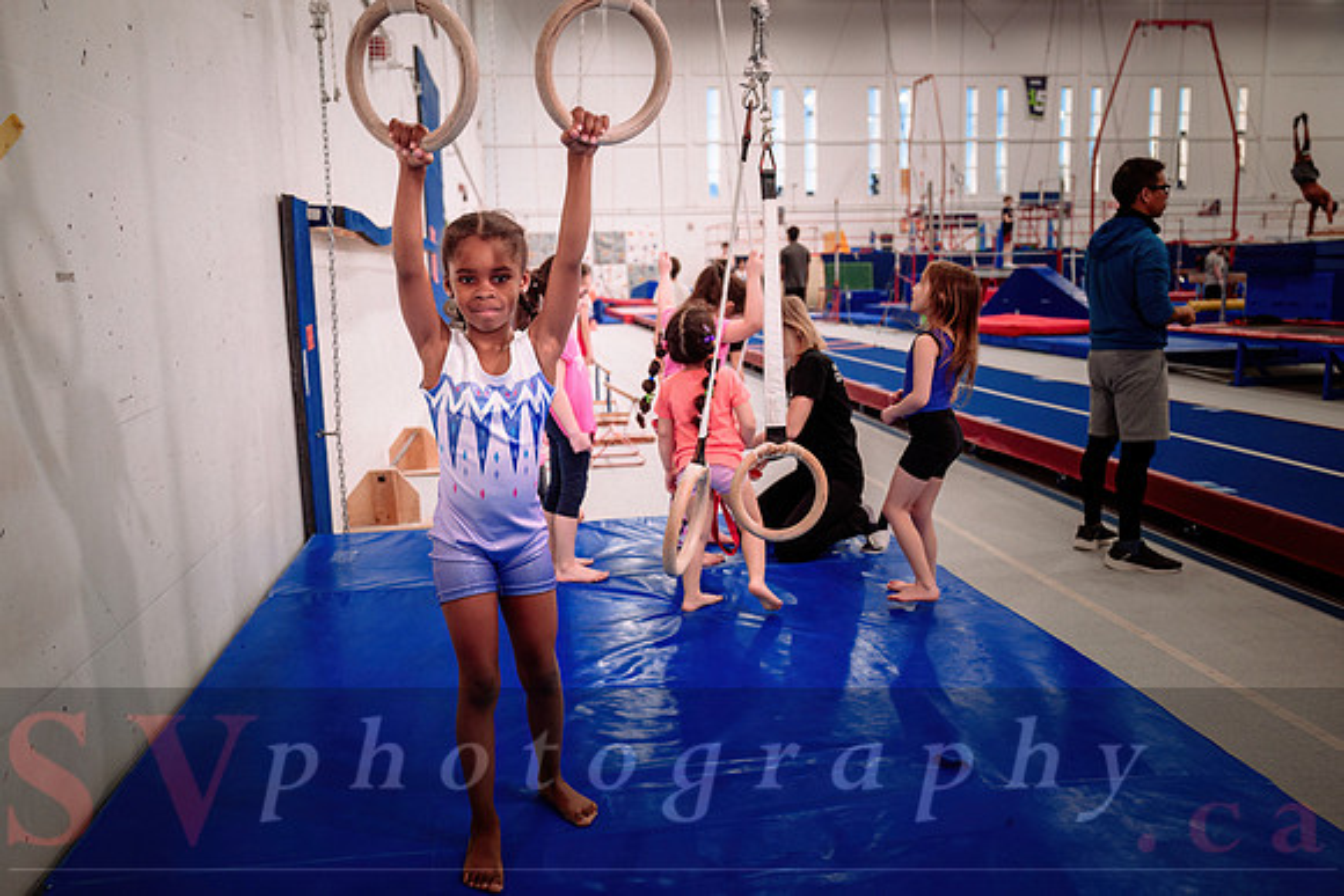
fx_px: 1064
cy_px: 448
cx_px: 672
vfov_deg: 45.7
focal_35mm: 29
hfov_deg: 64.5
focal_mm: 28.5
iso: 1600
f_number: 2.8
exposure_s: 1/400
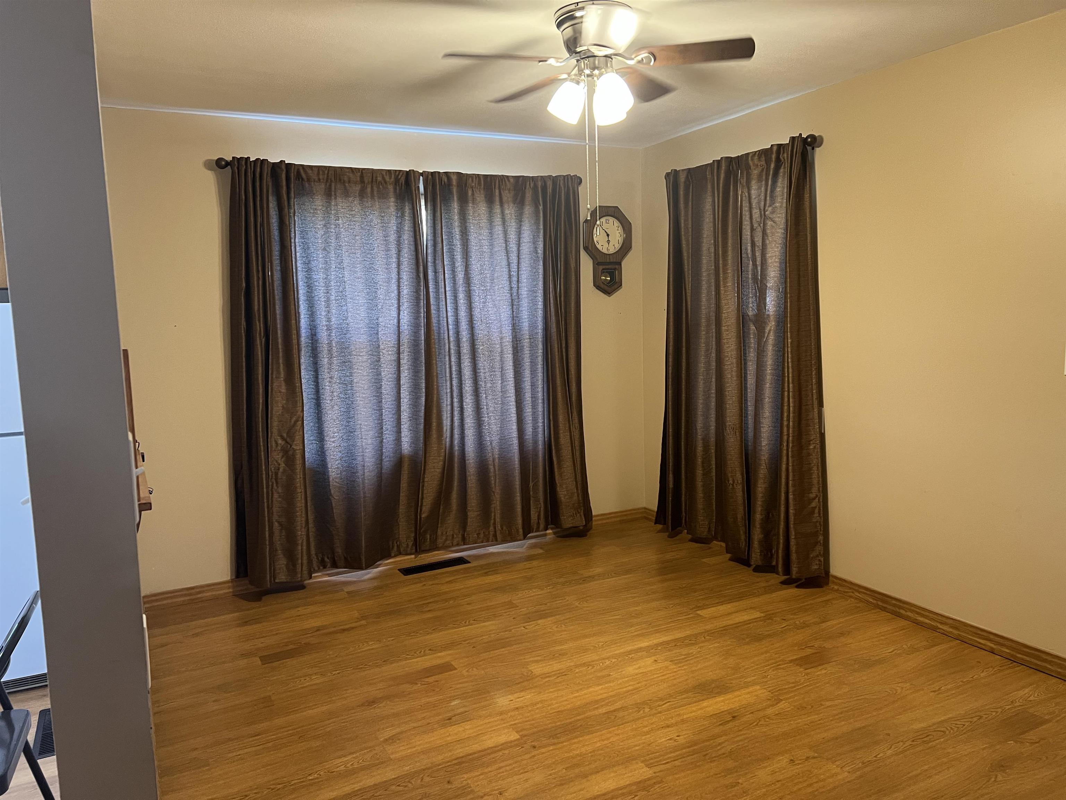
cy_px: 400
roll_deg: +2.5
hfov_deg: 67.3
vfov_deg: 53.1
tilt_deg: -6.0
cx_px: 533
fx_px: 801
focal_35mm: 26
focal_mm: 5.7
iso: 320
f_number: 1.5
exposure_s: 1/60
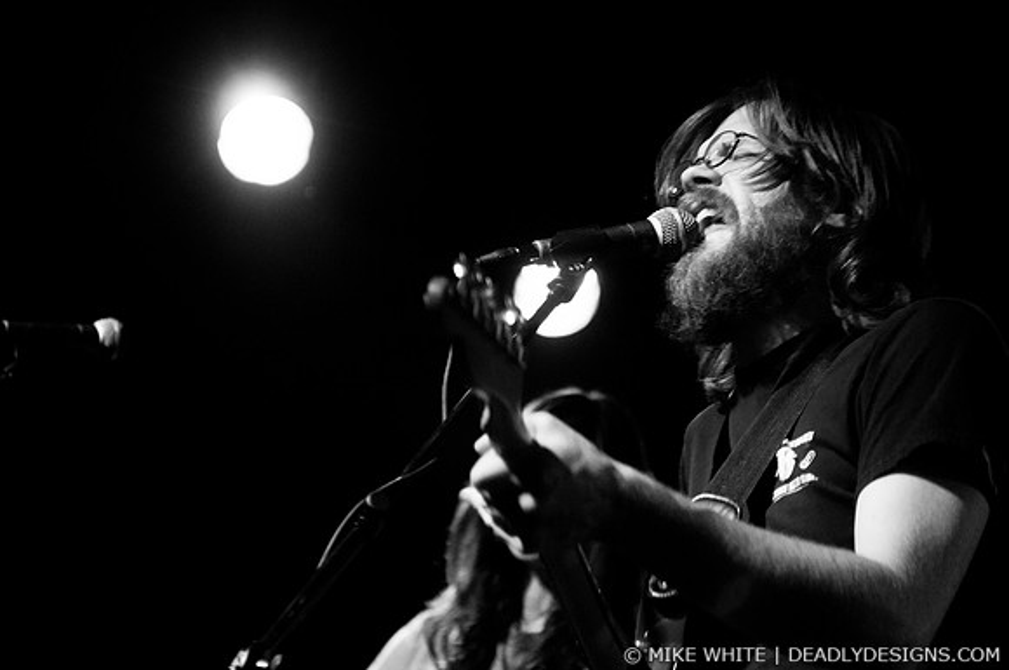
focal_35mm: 105
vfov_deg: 13.0
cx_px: 504
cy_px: 335
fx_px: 2939
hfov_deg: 19.5
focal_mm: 70
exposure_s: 1/60
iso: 1000
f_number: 2.8
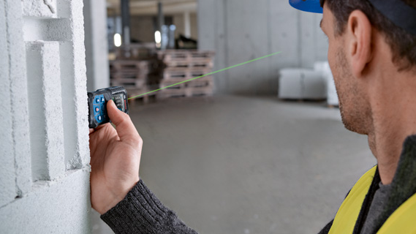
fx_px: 585
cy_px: 82
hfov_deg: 38.7
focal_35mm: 53
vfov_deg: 22.6
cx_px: 279
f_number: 4.5
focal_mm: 36
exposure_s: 1/20
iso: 400
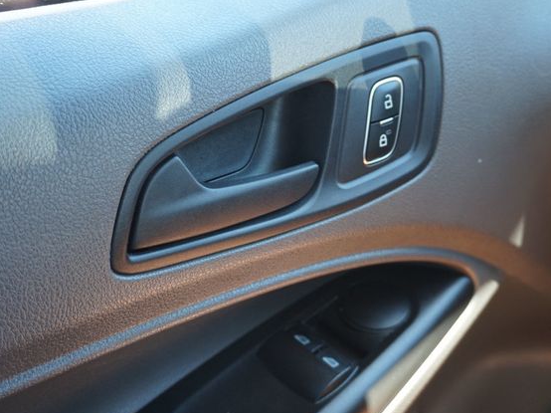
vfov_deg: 35.9
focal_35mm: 40
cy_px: 210
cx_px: 283
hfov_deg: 46.8
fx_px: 636
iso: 400
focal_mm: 24
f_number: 4.5
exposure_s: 1/60
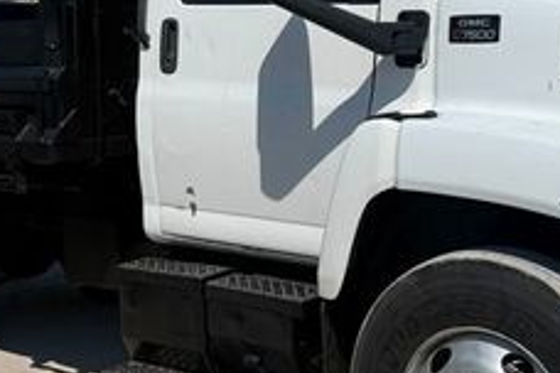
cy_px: 115
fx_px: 1089
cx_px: 319
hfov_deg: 28.8
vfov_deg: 19.4
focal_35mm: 70
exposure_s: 1/11905
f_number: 1.78
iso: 80
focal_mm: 6.76
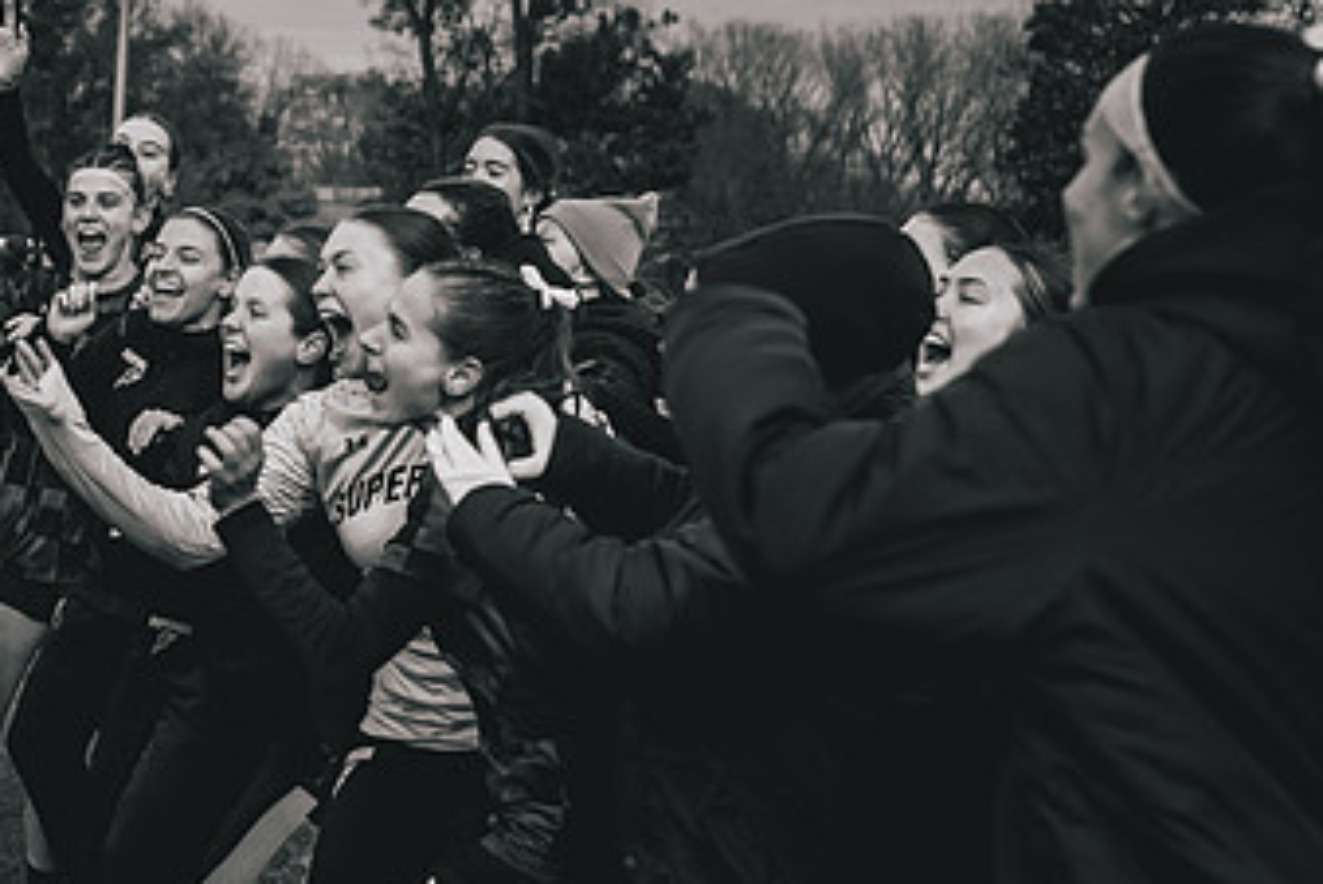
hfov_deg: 32.2
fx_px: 2207
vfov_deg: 22.6
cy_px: 593
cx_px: 207
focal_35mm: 60
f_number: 2.8
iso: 800
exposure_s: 1/1600
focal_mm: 35
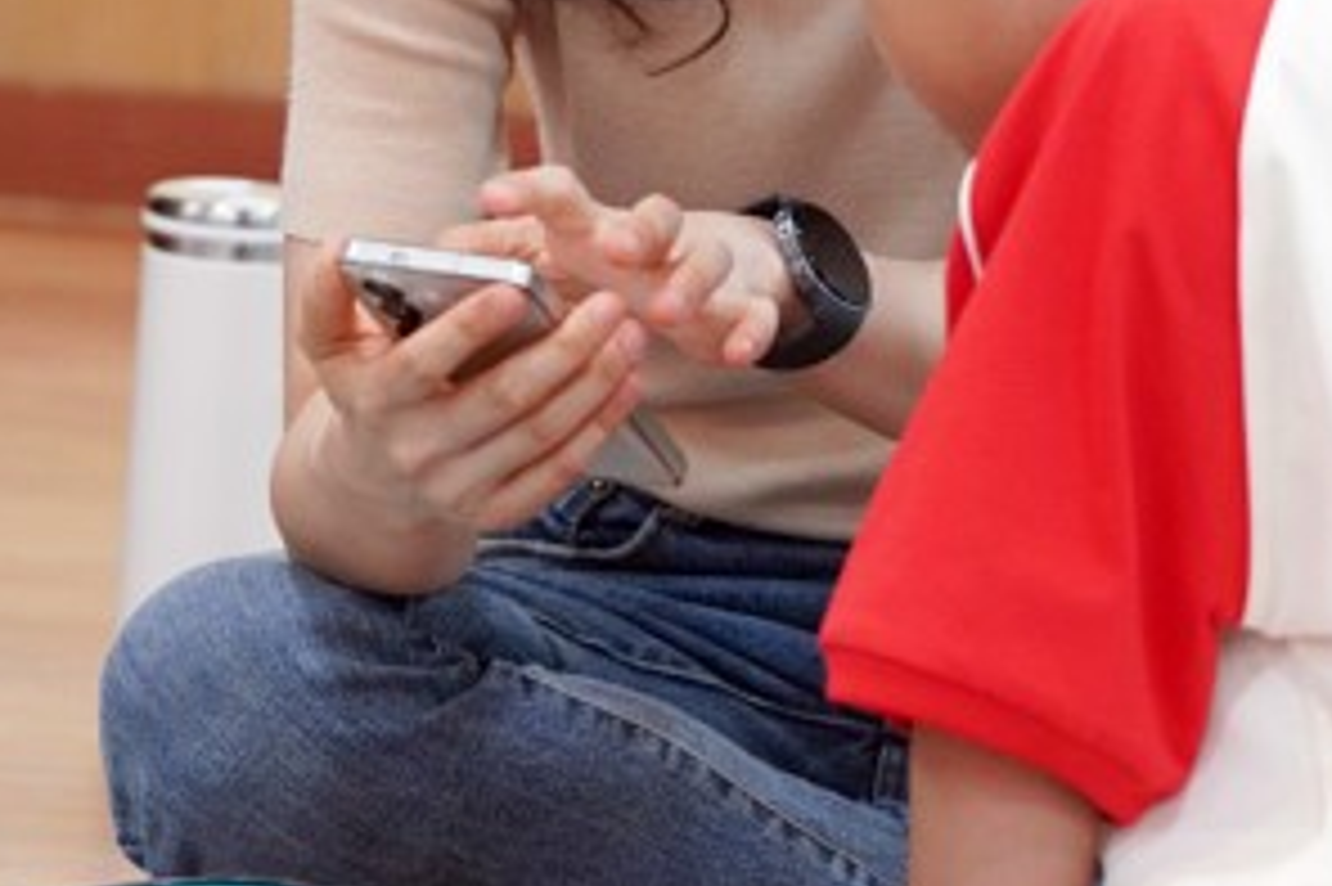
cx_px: 1044
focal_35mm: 608
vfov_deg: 2.3
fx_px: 22483
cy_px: 162
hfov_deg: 3.4
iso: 4000
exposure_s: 1/250
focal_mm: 200
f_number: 4
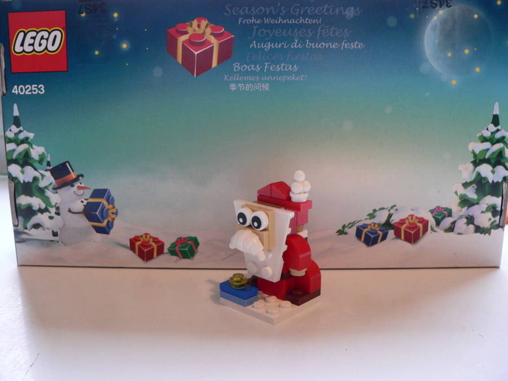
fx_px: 528
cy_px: 190
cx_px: 254
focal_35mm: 36
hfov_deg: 51.4
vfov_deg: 39.7
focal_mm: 6
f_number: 2.8
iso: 200
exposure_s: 1/25
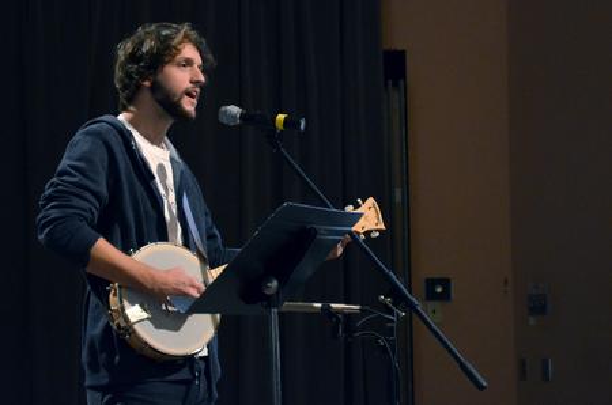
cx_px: 306
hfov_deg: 18.2
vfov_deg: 12.1
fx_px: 1908
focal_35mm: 112
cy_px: 202
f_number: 5.3
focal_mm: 75
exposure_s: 1/200
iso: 3200
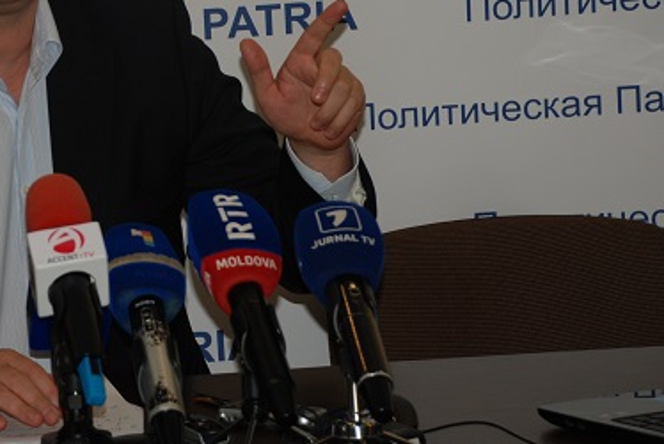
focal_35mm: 180
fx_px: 3322
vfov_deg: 7.6
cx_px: 78
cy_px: 91
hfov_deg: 11.3
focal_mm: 66
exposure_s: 1/60
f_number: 5.3
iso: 200
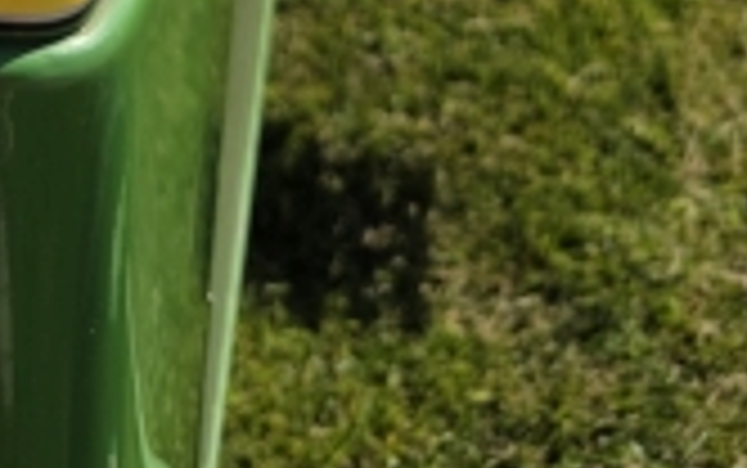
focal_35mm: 113
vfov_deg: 8.4
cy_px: -1192
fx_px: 2302
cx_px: -378
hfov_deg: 16.7
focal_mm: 6.3
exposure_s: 1/5958
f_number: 1.7
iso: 80
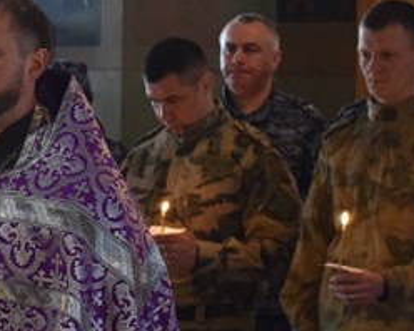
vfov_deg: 6.6
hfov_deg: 8.2
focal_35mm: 234
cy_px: 216
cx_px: 18
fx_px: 2870
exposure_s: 1/60
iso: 4500
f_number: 5.6
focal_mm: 55
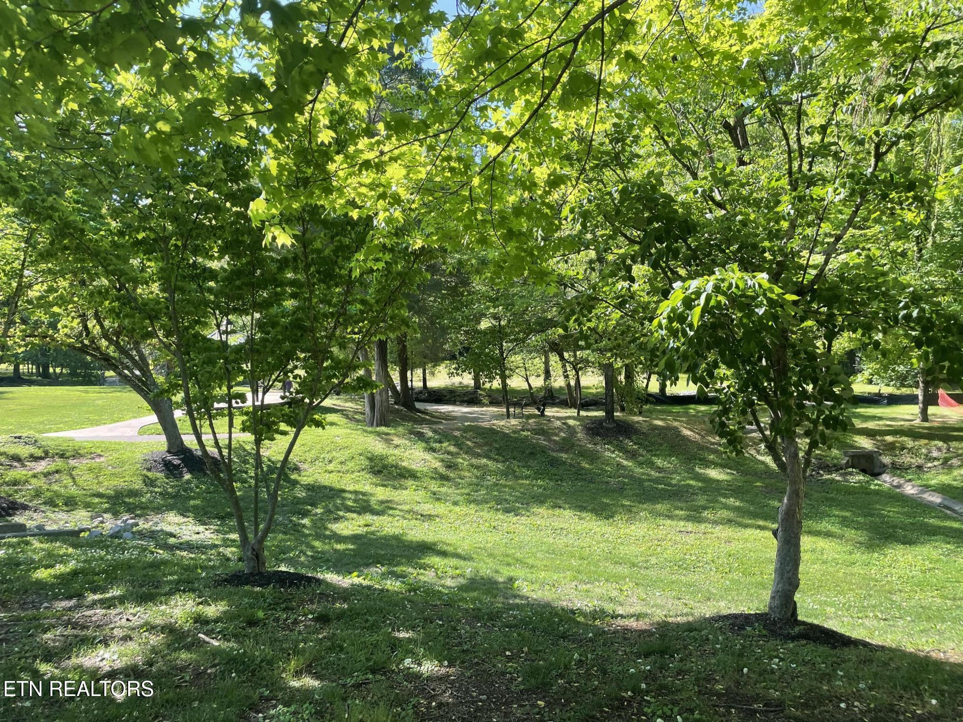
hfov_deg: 67.3
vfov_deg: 53.1
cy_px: 361
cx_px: 482
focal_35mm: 26
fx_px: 723
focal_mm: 4.2
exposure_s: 1/619
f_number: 1.6
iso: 32
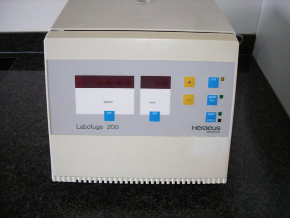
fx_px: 318
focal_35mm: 38
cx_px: 145
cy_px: 109
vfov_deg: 37.7
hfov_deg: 49.0
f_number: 3.2
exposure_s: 1/5.1
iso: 200
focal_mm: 6.3
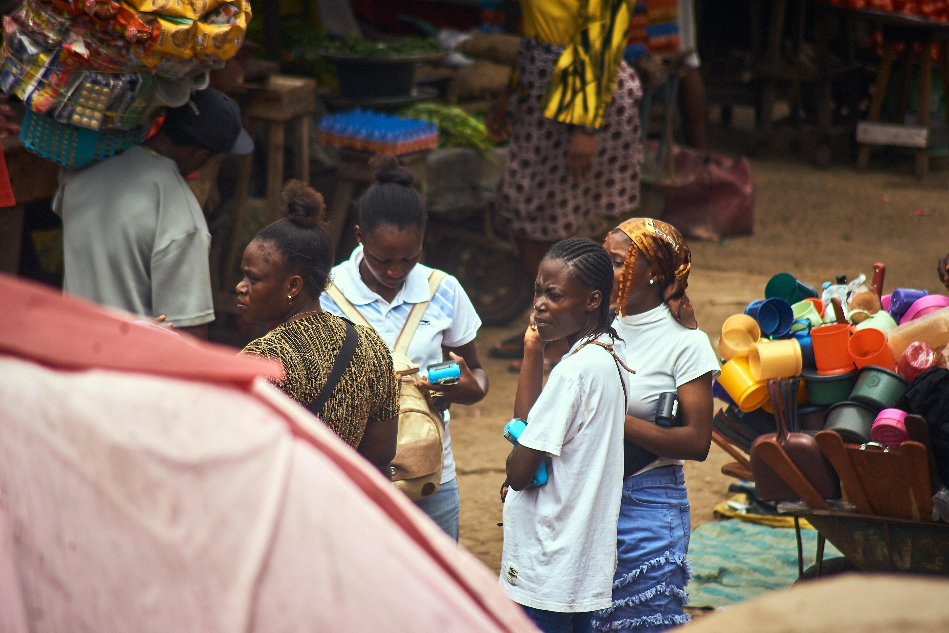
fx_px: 3560
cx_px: 474
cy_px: 316
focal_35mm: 135
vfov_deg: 10.2
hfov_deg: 15.2
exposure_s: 1/640
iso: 200
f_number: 4.2
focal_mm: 135
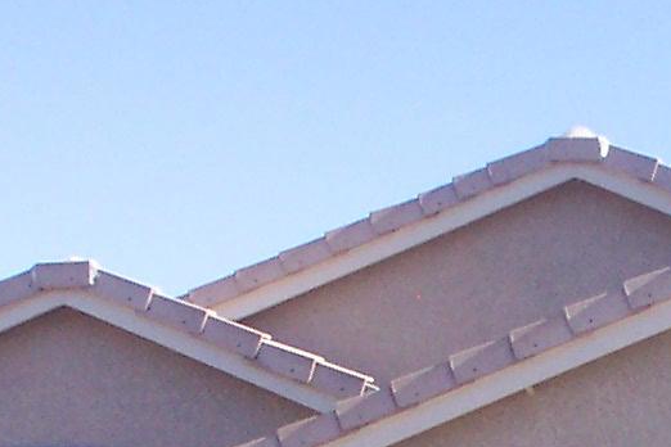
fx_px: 3057
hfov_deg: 12.5
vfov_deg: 8.1
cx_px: 576
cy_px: 820
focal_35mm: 164
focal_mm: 7.5
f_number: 9.5
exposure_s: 1/90
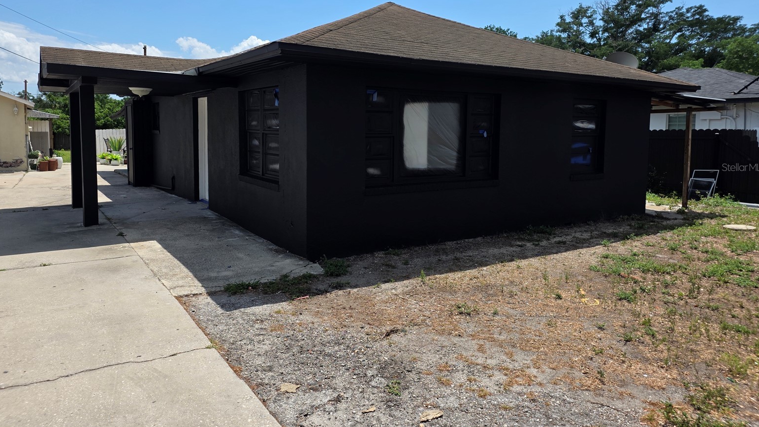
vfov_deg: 44.1
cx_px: 375
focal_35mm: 26
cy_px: 167
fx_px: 523
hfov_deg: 71.9
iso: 80
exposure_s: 1/6574
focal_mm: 6.25
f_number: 1.7
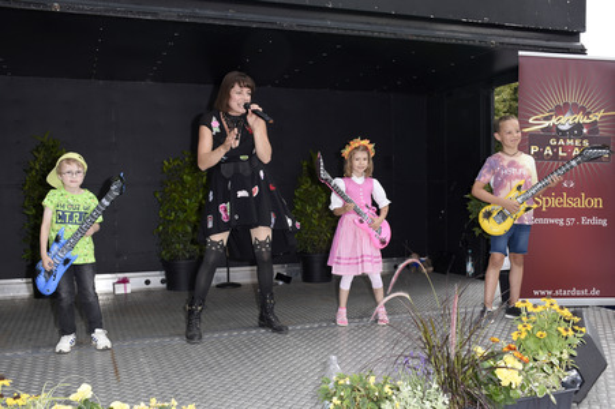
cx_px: 308
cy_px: 204
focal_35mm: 33
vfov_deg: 39.9
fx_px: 563
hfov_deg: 57.3
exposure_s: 1/160
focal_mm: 22
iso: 200
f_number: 6.3
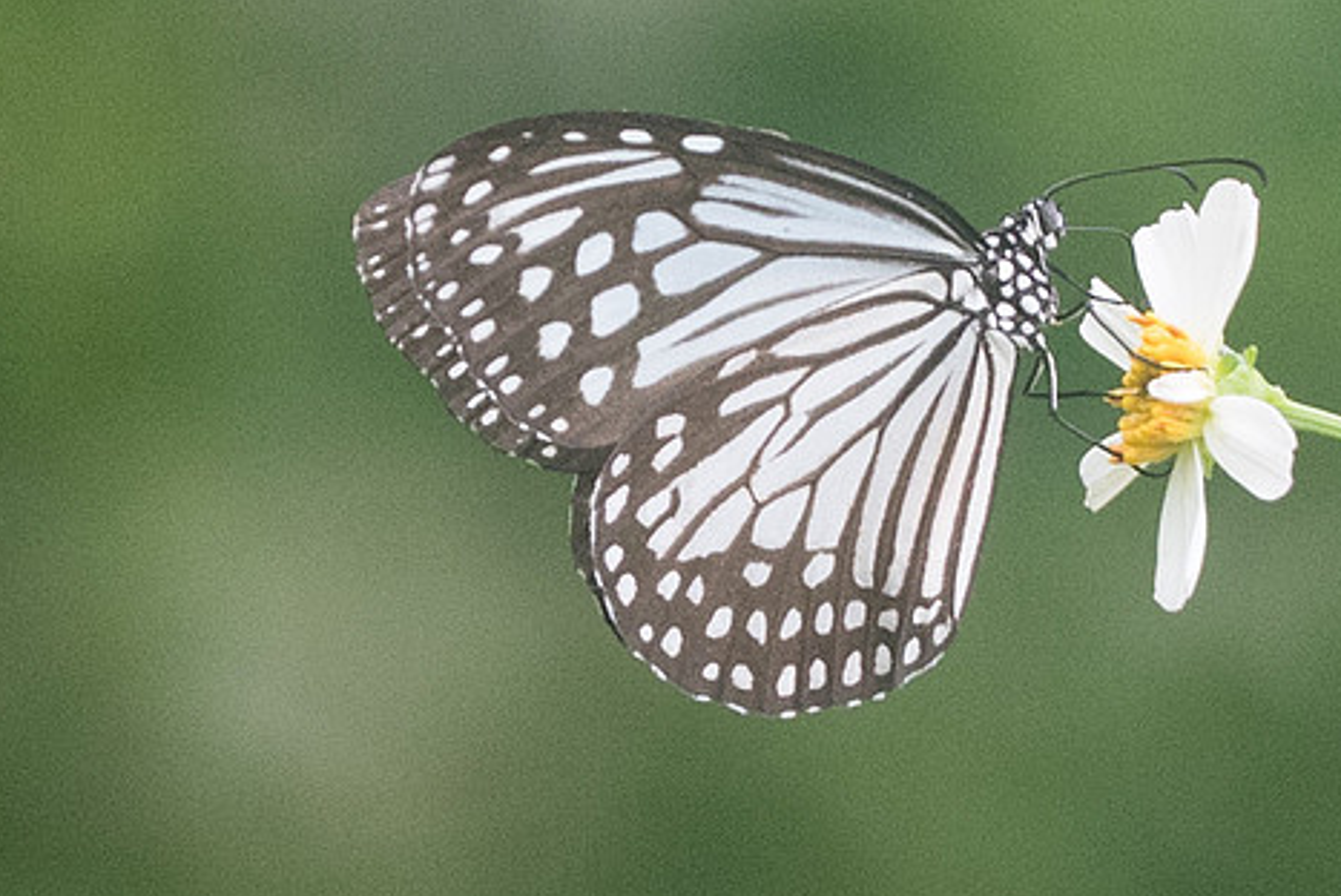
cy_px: 529
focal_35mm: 1405
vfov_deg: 1.0
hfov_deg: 1.5
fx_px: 52367
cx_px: 855
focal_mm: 150
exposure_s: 1/400
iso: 800
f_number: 4.5
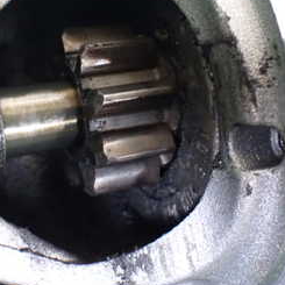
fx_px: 605
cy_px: 86
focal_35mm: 65
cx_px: 106
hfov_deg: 26.4
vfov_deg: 26.3
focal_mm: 5.4
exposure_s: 1/50
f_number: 2.3
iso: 800
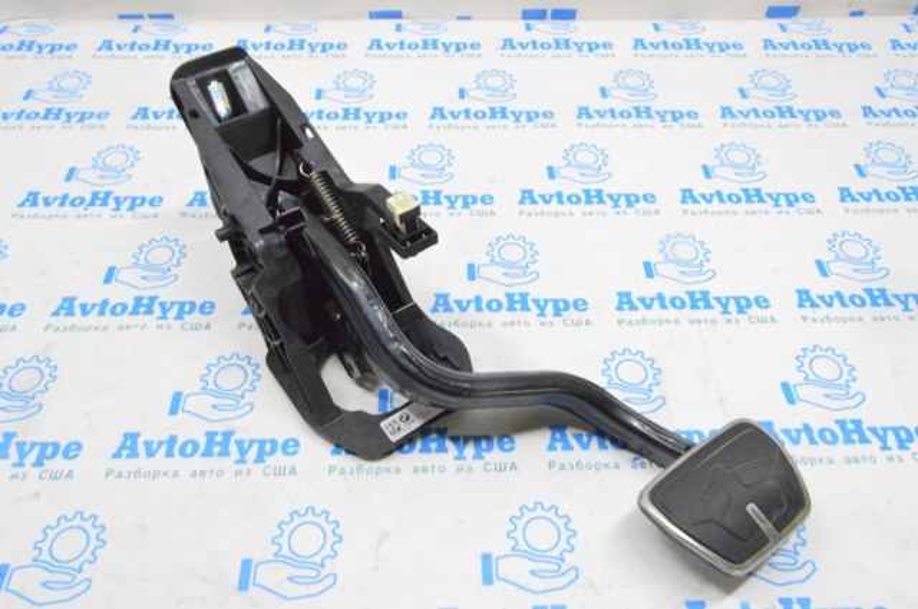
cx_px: 459
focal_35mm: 27
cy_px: 304
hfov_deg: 67.4
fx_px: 688
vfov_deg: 47.8
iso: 6400
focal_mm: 18
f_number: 20
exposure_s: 1/15
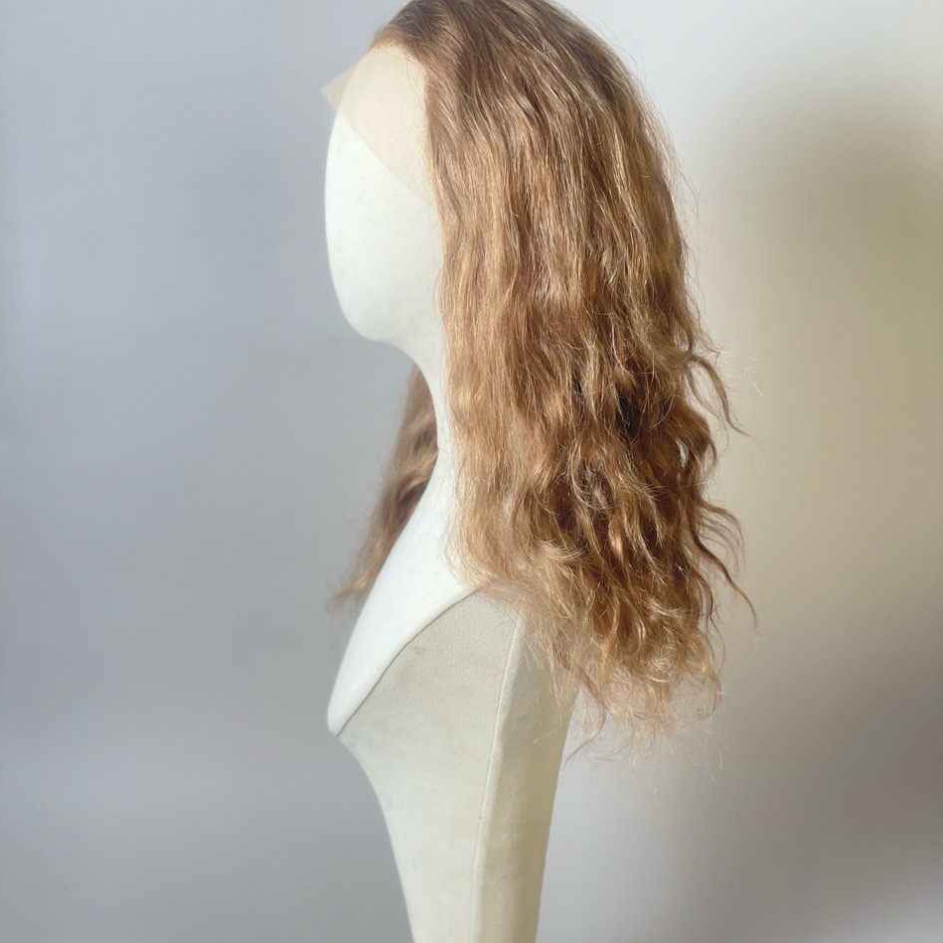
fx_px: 1911
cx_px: 470
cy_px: 571
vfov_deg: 27.7
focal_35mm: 62
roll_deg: +1.1
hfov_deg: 27.7
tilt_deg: -14.0
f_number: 2
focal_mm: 6
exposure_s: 1/122
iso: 64
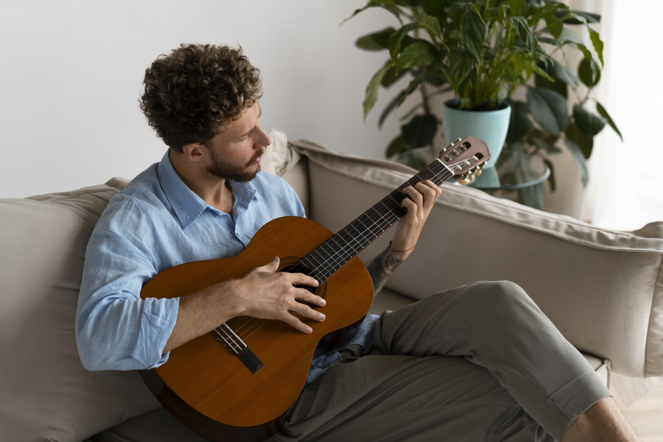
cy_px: 221
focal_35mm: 55
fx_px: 1013
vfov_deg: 24.6
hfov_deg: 36.2
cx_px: 332
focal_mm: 55
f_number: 2.2
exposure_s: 1/250
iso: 160
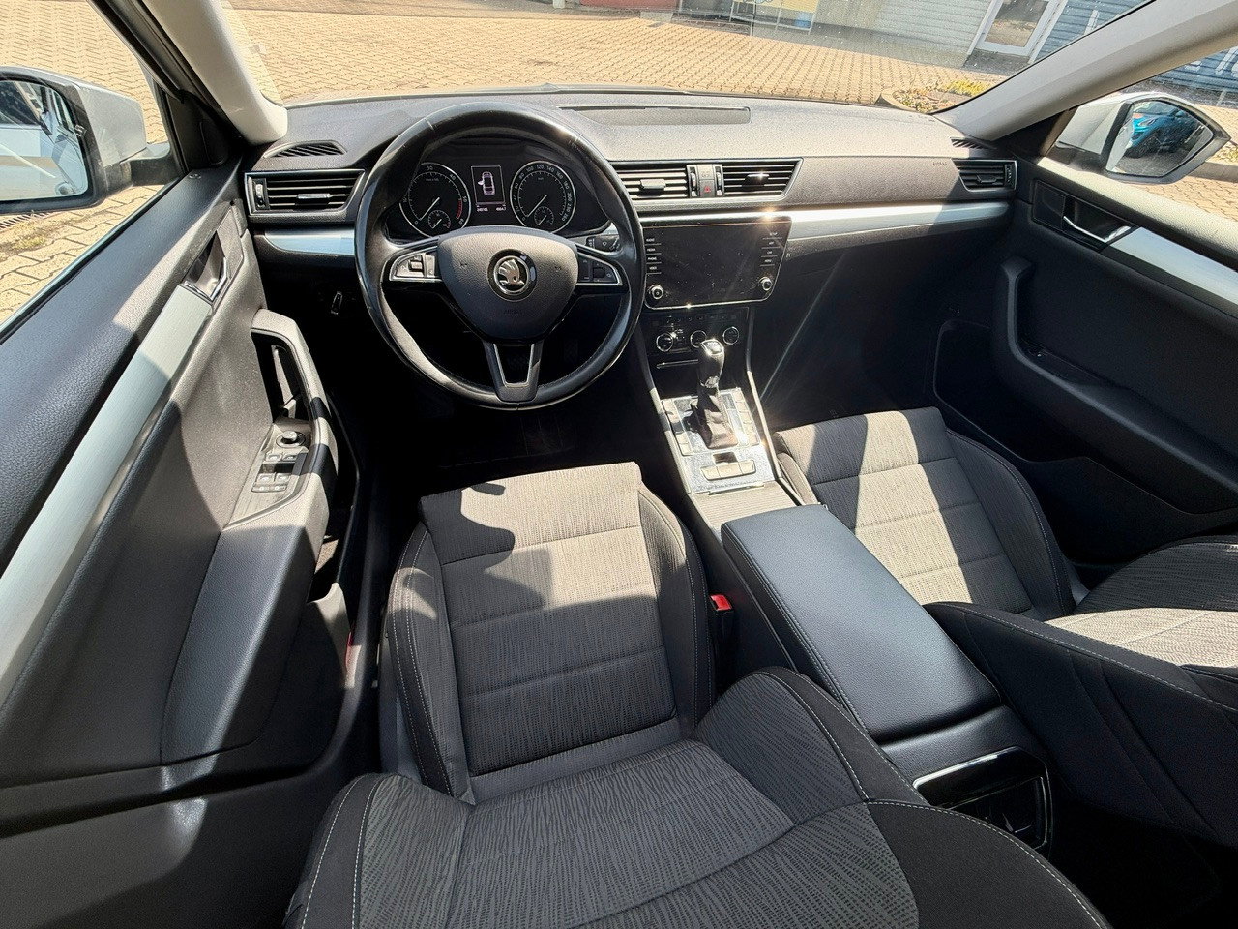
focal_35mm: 14
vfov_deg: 85.7
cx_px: 619
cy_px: 464
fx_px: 501
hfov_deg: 102.1
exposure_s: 1/121
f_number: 2.2
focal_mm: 2.22
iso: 50
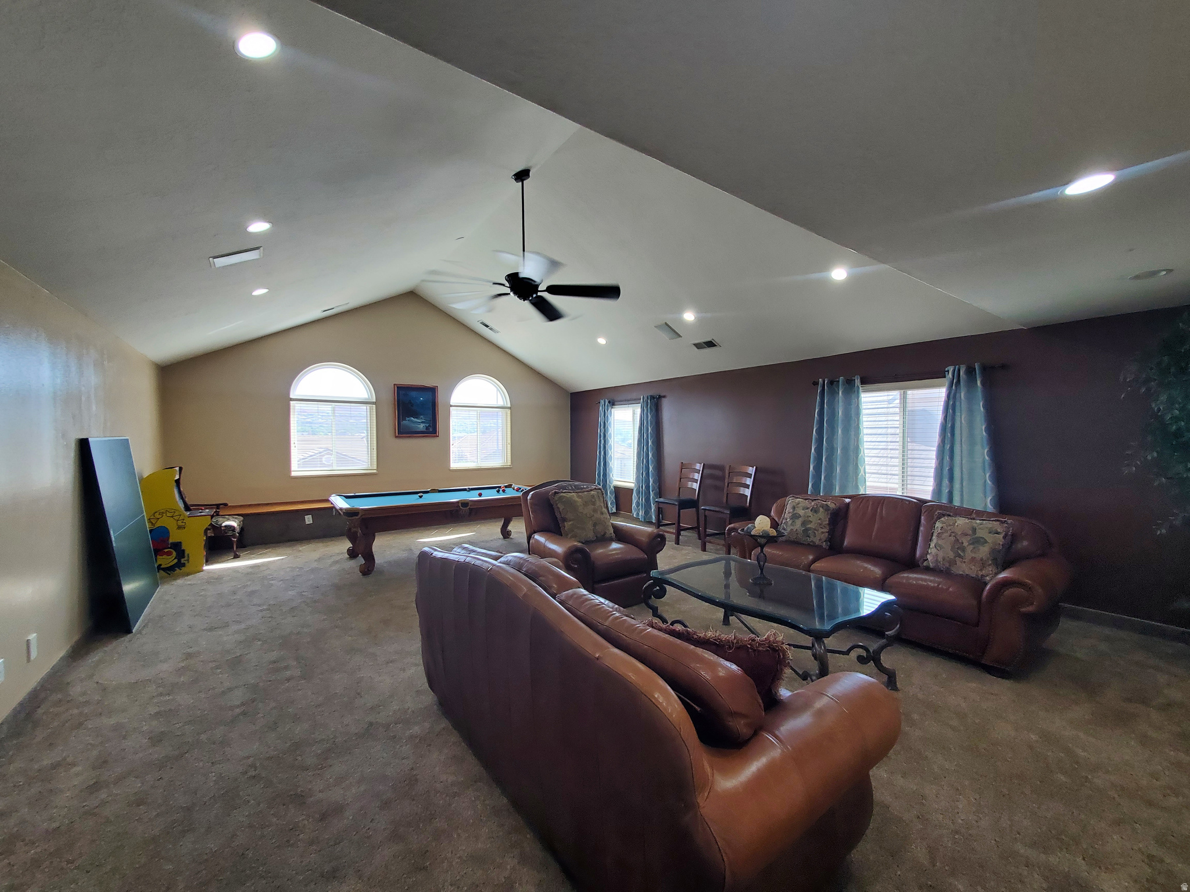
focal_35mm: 13
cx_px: 595
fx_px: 447
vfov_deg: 89.9
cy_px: 446
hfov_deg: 106.2
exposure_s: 1/60
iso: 100
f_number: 2.2
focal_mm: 1.8
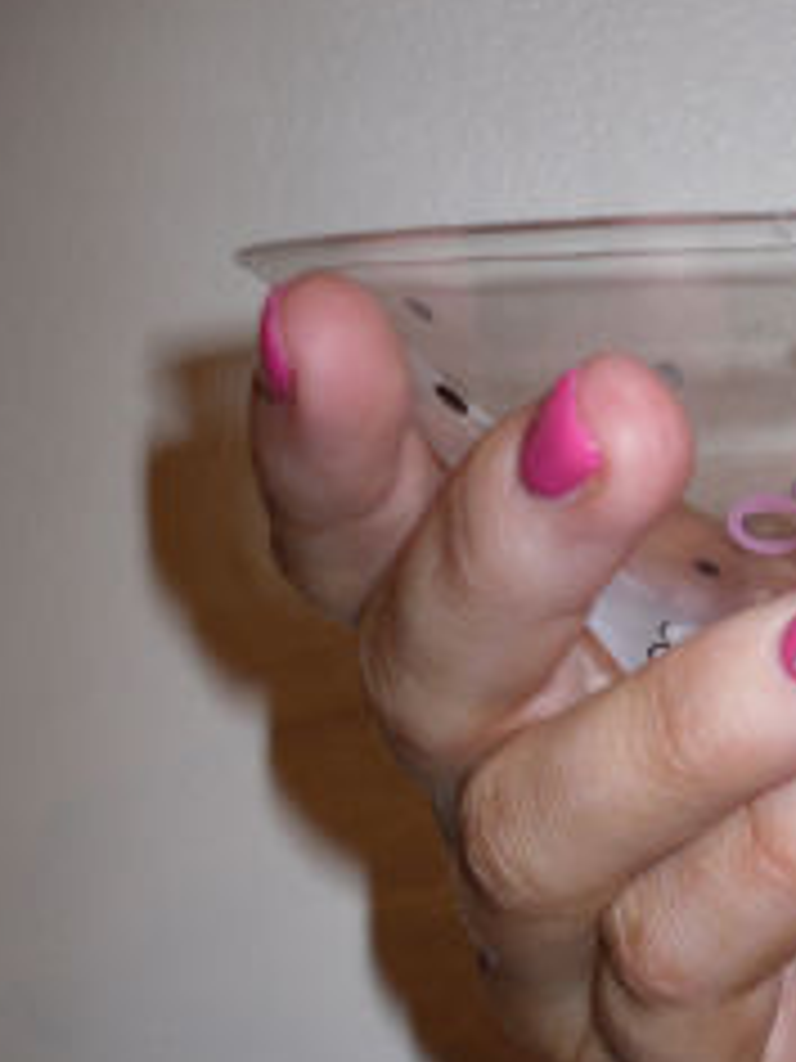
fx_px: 2330
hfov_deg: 18.8
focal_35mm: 76
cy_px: 1053
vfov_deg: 24.5
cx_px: 827
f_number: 3
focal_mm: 6.3
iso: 80
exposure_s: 1/45
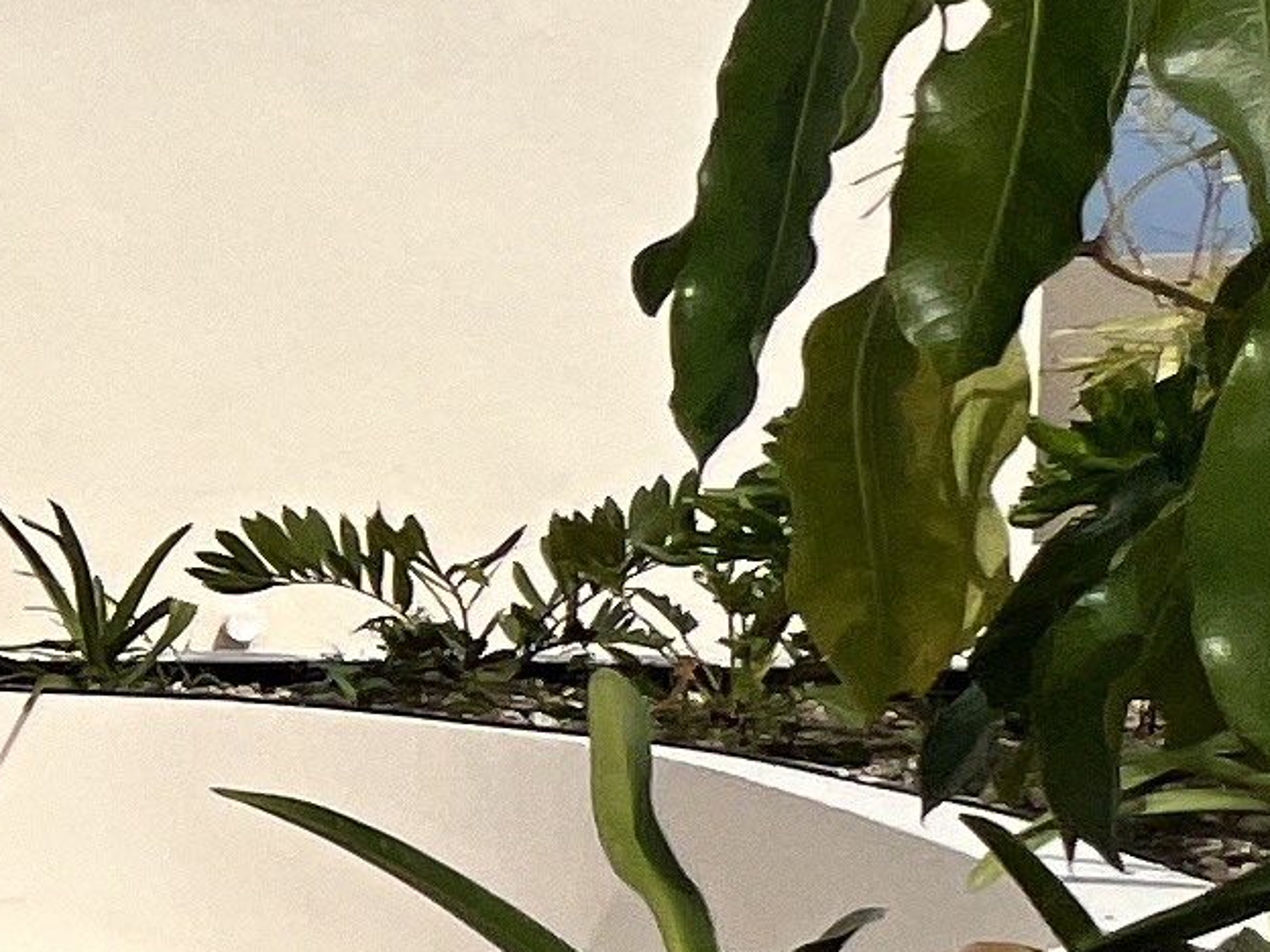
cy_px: 620
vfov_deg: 17.5
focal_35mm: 84
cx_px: -1358
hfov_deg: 16.7
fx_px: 3082
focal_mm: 1.57
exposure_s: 1/5525
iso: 32
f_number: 1.8
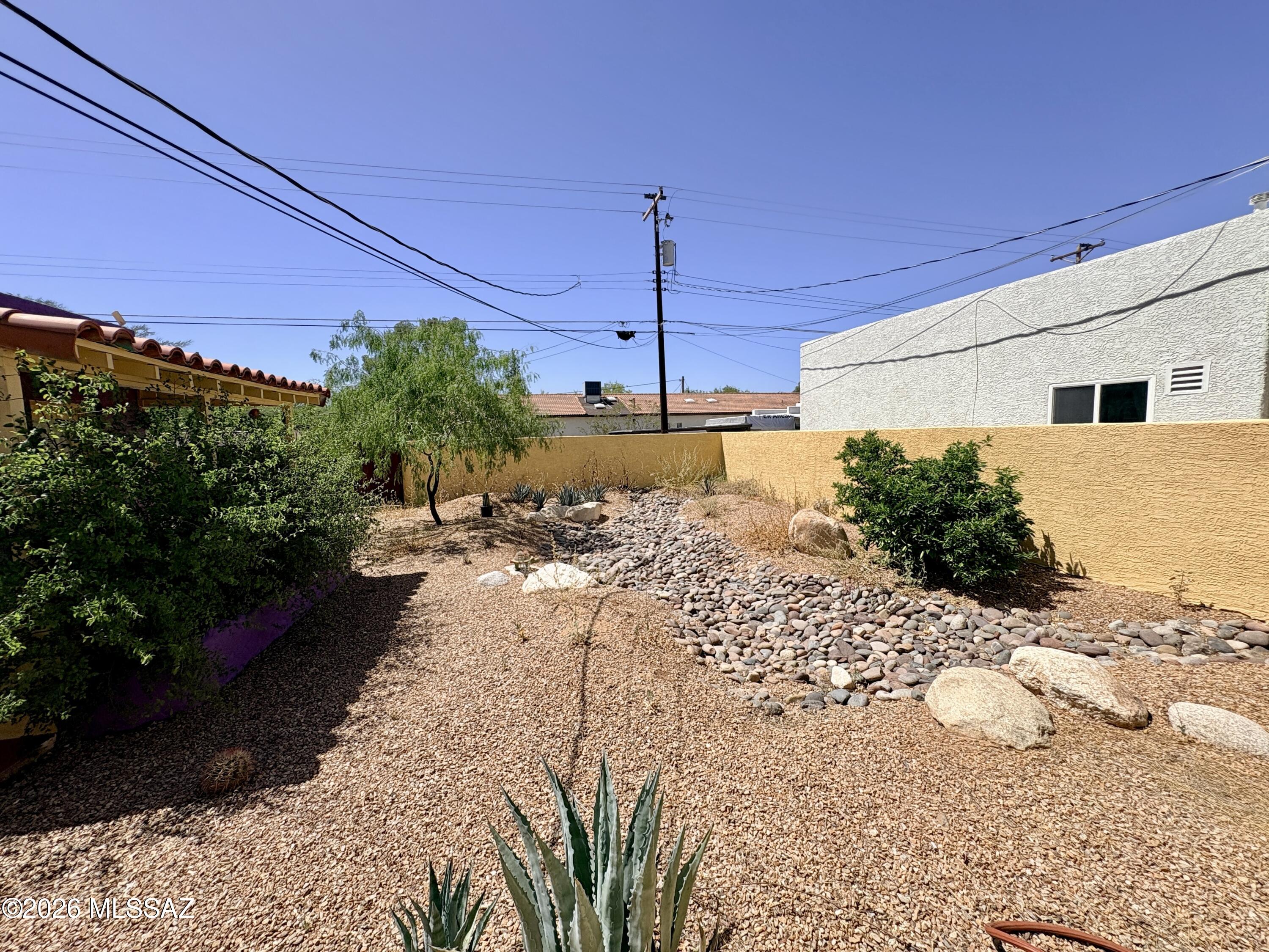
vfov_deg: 85.7
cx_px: 634
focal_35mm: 14
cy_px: 476
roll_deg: +1.7
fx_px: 513
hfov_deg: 102.1
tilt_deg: -4.7
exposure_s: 1/2770
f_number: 2.2
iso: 50
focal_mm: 2.22
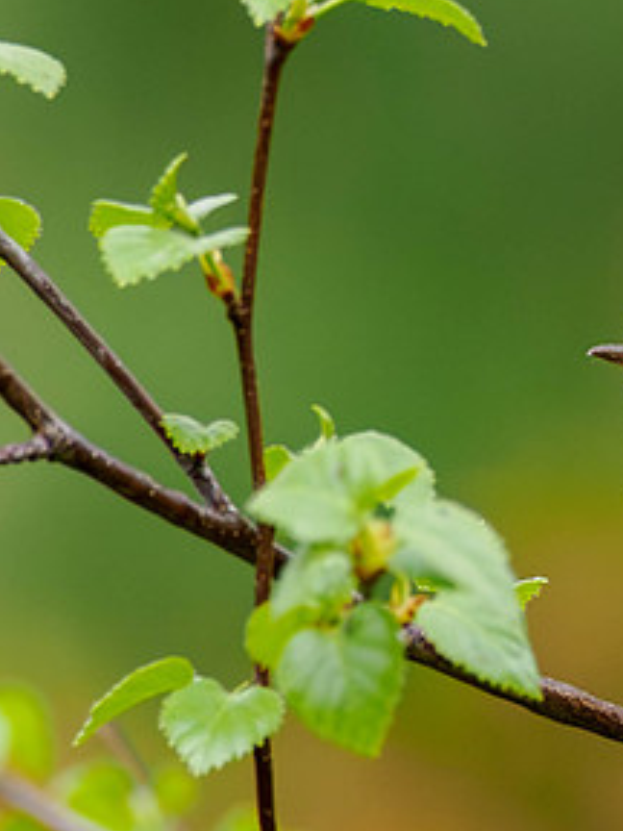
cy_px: 216
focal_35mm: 2226
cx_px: 595
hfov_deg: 0.7
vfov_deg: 0.9
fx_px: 53416
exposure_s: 1/2500
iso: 1250
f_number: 4
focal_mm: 300
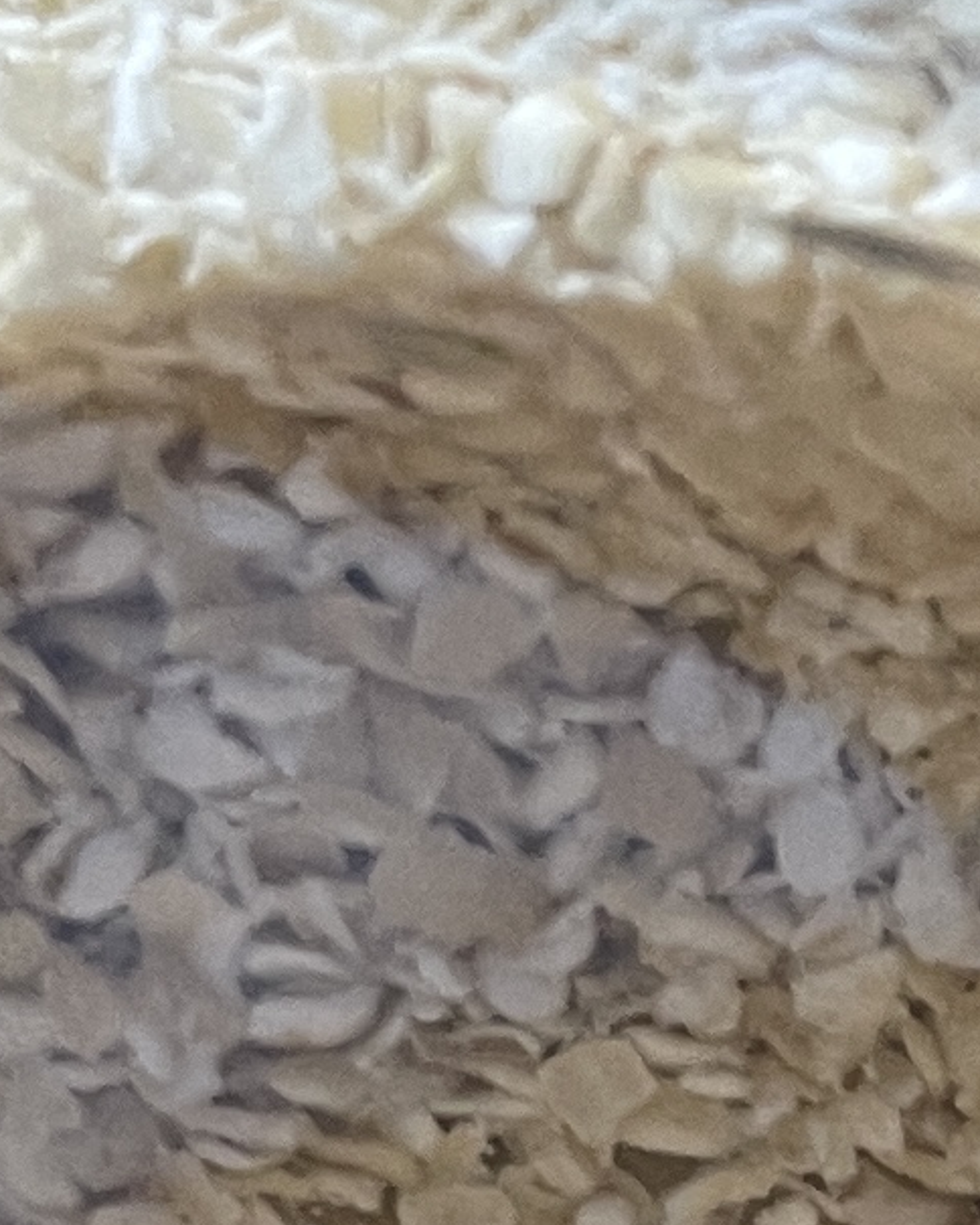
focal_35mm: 169
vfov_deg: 10.9
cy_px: 1996
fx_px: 6127
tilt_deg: -33.7
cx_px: 1818
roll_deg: +1.7
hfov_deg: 8.7
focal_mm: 4.2
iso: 100
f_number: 1.6
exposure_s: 1/60
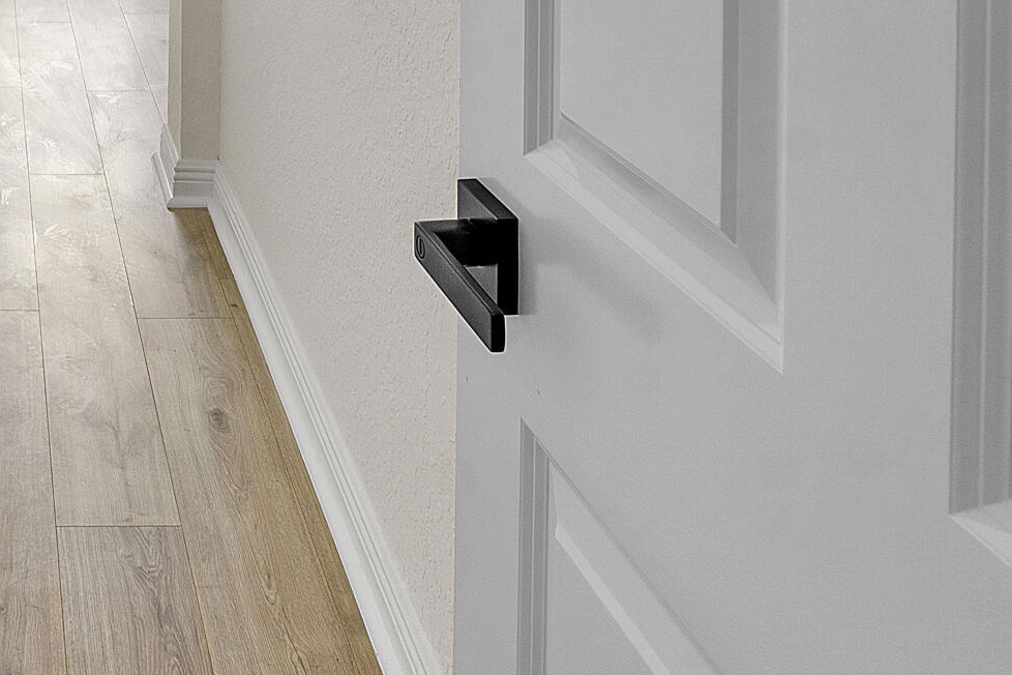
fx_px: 1293
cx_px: 23
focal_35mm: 46
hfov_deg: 38.4
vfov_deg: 23.2
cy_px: -355
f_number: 11
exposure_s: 1/15
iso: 160
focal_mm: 10
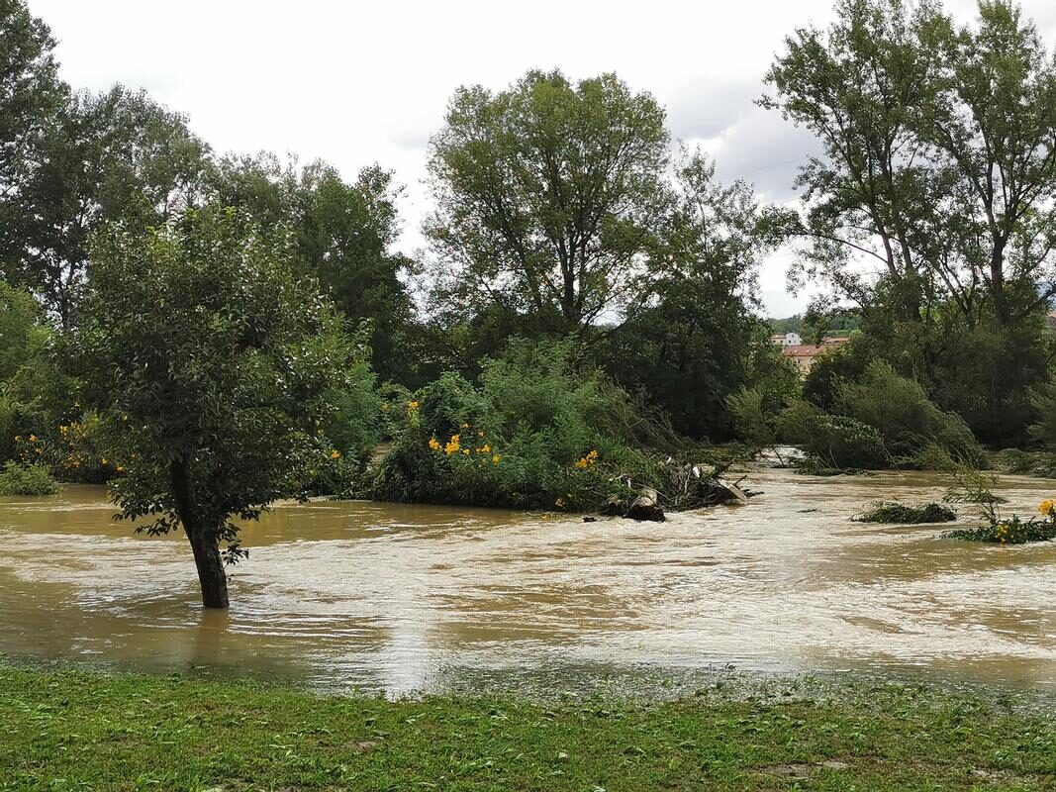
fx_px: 1342
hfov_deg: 43.0
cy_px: 396
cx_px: 528
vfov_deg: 32.9
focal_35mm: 44
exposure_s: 1/620
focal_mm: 5.58
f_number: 1.8
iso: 50
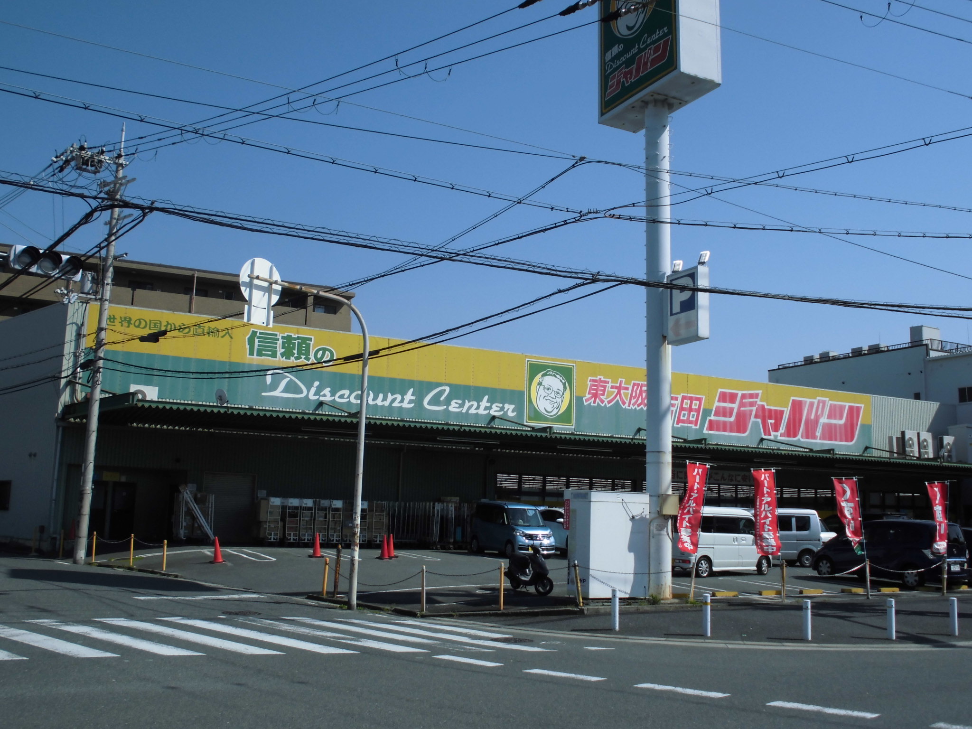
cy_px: 364
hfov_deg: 54.0
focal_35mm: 34
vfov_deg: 41.8
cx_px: 486
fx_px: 955
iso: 100
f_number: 4
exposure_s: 1/800
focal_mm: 6.1
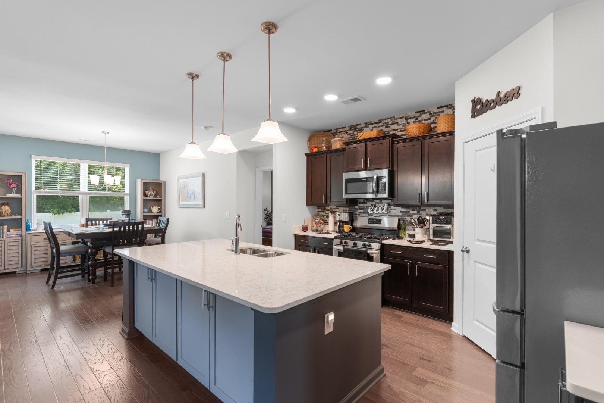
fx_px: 268
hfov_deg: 96.7
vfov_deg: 73.7
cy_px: 202
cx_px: 302
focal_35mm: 16
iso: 100
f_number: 4.8
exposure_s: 1/3
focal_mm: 11
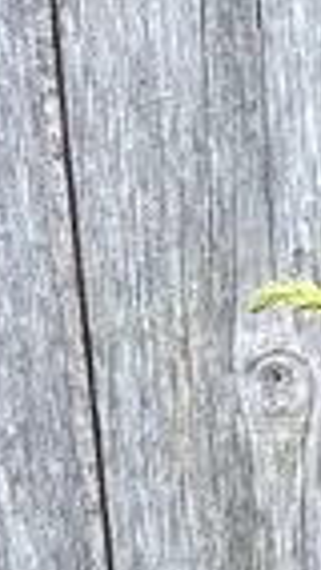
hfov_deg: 4.9
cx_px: 1372
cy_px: 1646
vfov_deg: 8.5
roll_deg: +1.0
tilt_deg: -15.2
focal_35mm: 216
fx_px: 3265
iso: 50
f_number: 1.6
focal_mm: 5.1
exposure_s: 1/577
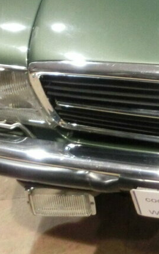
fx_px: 492
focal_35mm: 71
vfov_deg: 27.4
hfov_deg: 16.4
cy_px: 2
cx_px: 255
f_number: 3
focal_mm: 4.24
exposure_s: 1/15
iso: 800
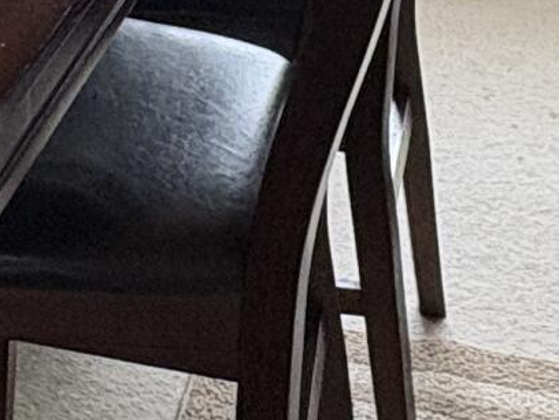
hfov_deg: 19.0
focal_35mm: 103
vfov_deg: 13.5
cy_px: -209
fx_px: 1663
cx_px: 144
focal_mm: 2.22
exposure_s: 1/120
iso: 125
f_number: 2.2
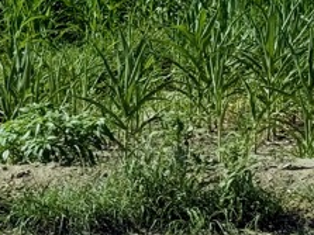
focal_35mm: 194
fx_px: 1759
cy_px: -23
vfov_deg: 7.6
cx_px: 591
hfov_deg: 9.6
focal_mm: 6.76
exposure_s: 1/4329
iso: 64
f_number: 1.78
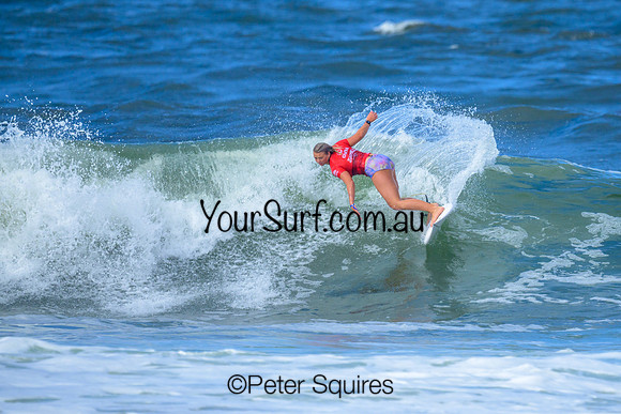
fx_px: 18979
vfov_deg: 1.3
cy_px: 196
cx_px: 409
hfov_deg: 1.9
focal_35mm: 1100
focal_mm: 800
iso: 400
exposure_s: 1/3200
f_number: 6.3
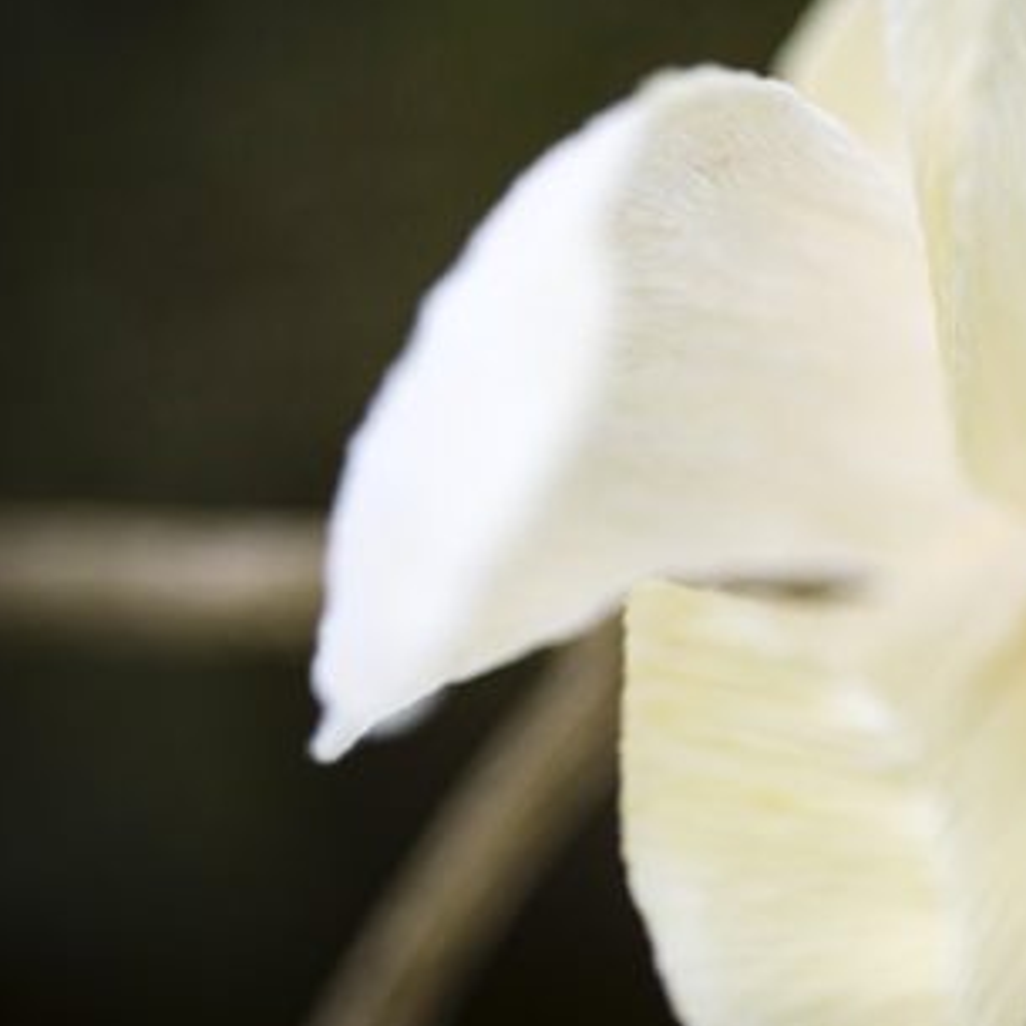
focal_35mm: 175
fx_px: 5868
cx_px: 942
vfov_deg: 10.0
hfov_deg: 9.9
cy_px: 427
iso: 500
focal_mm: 105
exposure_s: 1/1000
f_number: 3.5
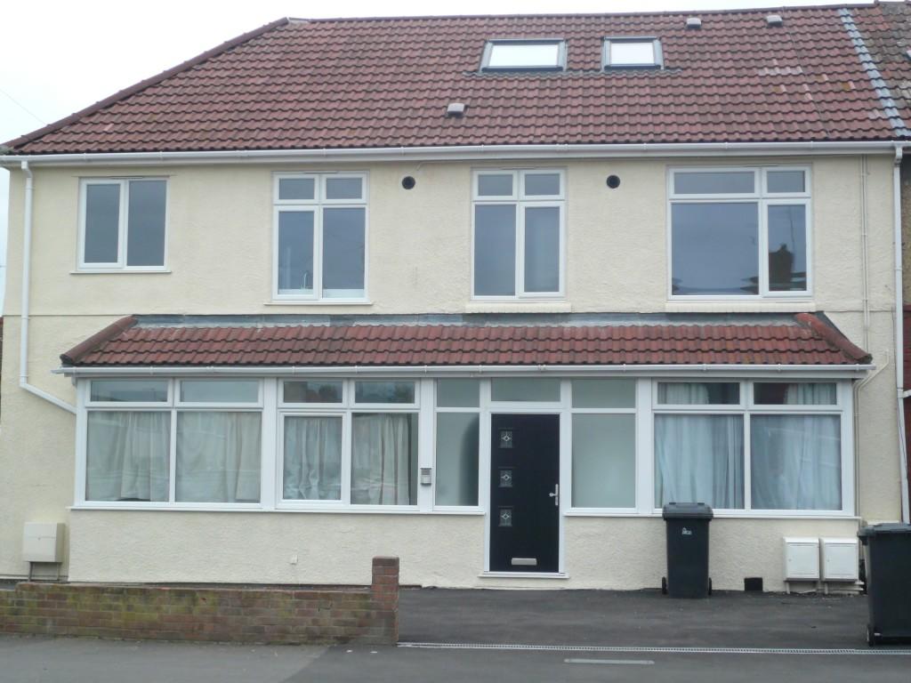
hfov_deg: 35.5
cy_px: 342
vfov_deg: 27.0
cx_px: 456
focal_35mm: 54
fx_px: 1421
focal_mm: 8.8
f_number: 3.8
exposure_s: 1/100
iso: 100
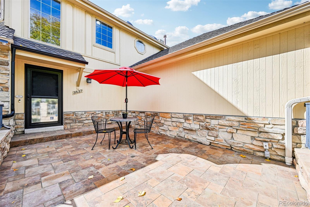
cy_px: 104
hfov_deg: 104.3
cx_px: 155
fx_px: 121
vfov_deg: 81.2
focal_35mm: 14
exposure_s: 1/100
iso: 64
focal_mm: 14
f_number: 8
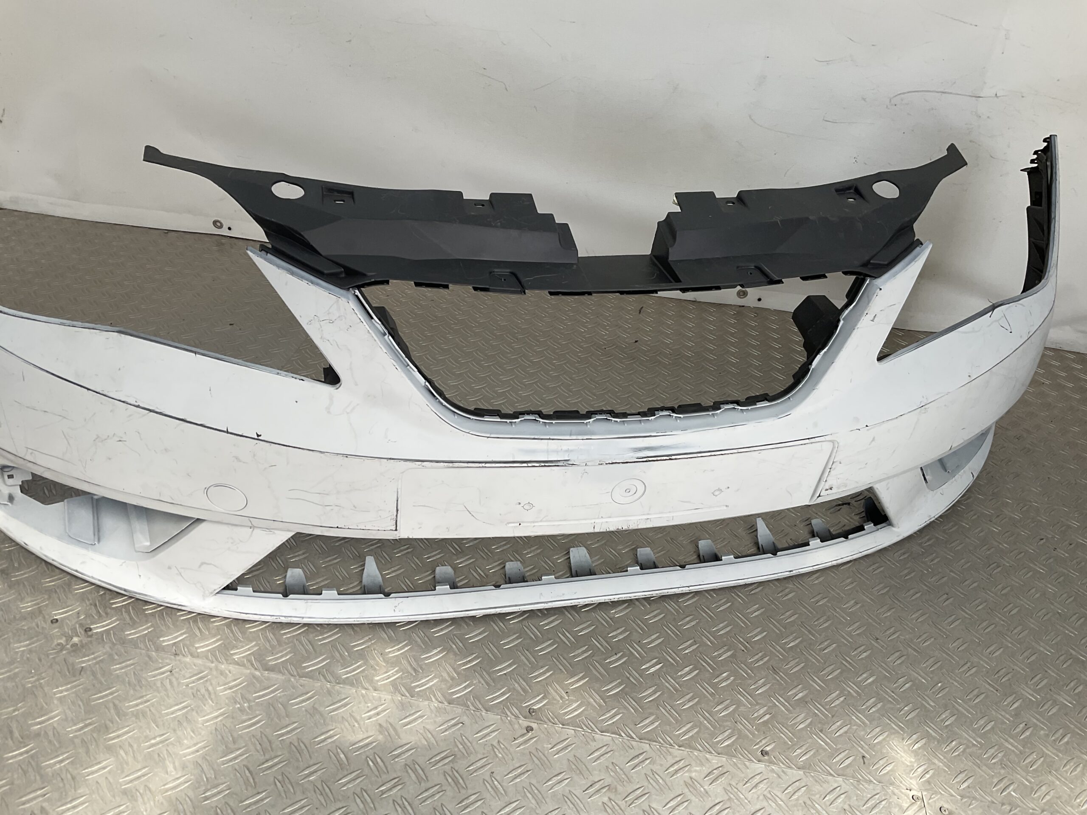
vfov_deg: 48.2
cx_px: 544
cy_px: 408
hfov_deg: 61.7
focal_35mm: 29
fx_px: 911
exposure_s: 1/457
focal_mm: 3
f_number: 1.8
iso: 16
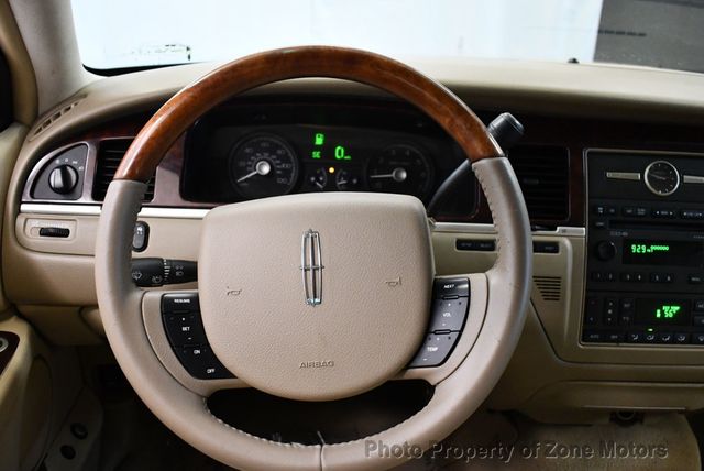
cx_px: 352
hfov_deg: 53.1
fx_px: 705
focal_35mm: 36
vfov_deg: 36.9
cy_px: 236
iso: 2500
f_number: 3.5
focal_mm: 18
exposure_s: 1/125
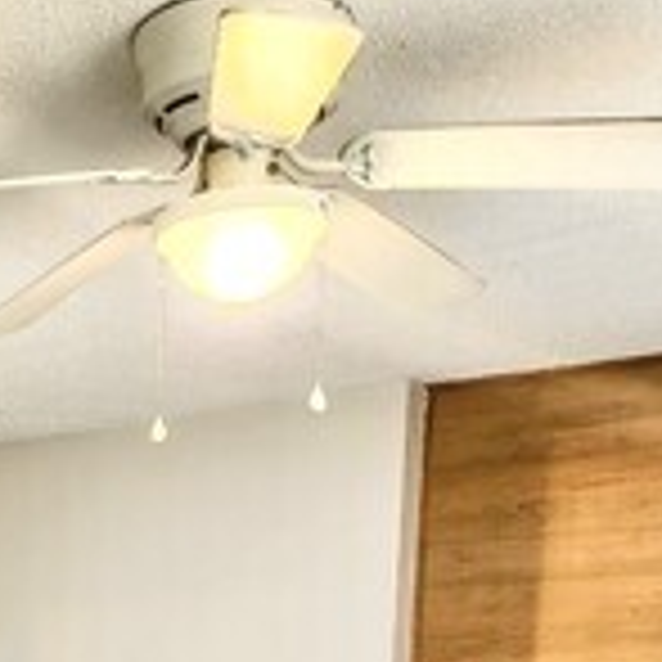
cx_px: -43
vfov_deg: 20.0
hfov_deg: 23.6
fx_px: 1493
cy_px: 1099
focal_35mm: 69
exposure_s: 1/120
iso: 320
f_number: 1.8
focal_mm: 5.54
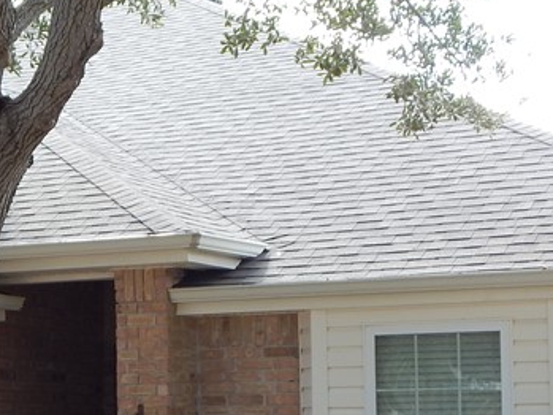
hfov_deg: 15.4
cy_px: 358
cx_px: 17
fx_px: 2014
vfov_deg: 11.7
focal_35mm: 126
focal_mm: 7.7
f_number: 3.6
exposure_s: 1/160
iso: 125
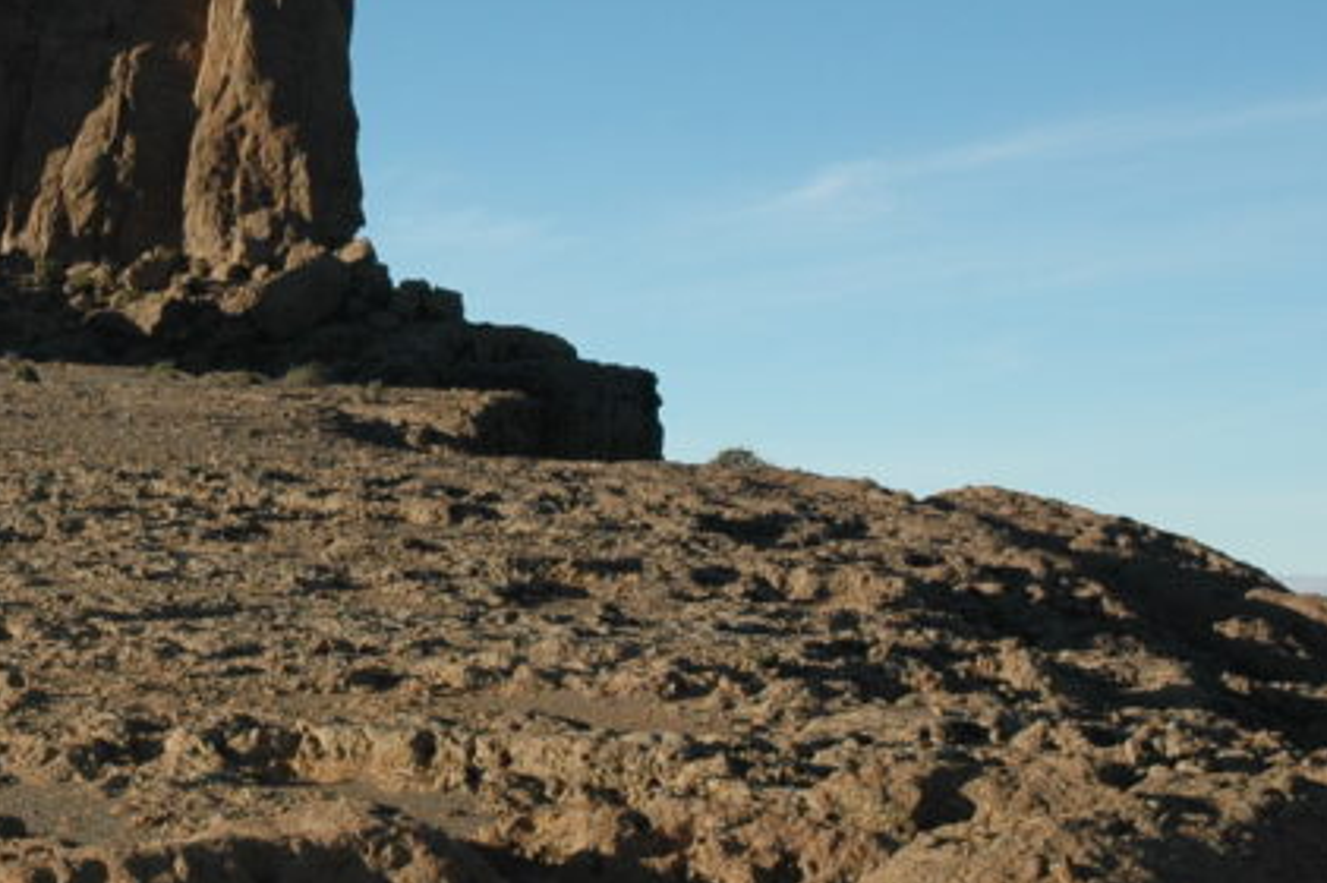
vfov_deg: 12.8
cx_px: -16
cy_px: 237
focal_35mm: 106
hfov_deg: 18.7
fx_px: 3909
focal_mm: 31
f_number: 9
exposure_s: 1/320
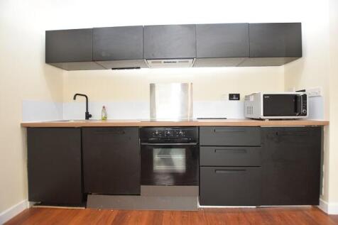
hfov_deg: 100.4
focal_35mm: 15
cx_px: 169
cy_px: 112
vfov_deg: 77.3
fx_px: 141
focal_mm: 10
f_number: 4.5
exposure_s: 1/80
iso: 800
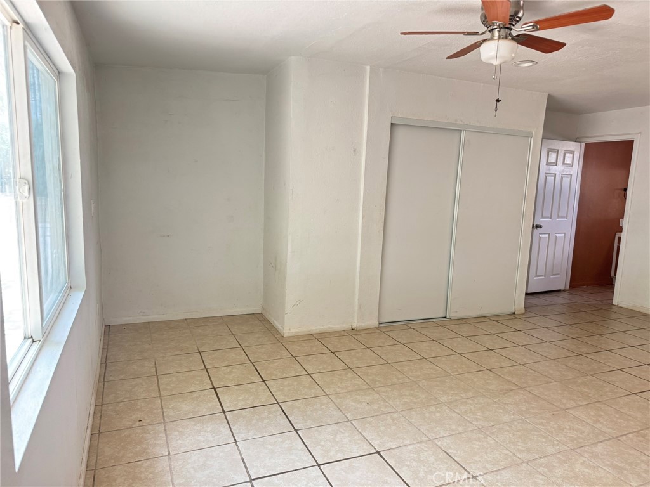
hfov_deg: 71.6
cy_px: 244
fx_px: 451
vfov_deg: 56.8
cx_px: 325
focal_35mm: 24
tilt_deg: -8.6
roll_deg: -2.4
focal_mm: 6.76
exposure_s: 1/62
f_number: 1.78
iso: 200
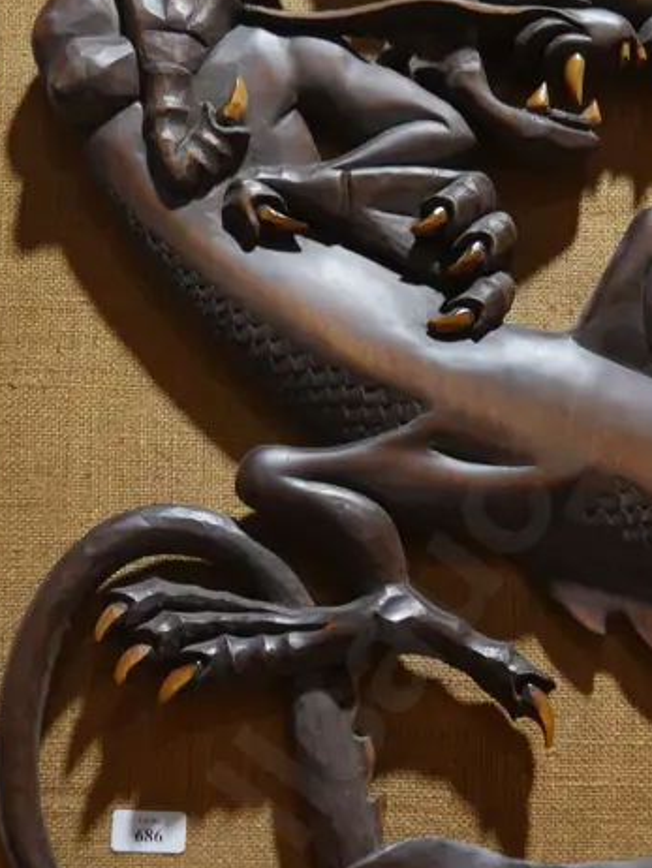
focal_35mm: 62
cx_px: 458
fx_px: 1556
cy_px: 571
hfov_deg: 23.5
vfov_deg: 31.0
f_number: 3.5
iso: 200
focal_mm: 14
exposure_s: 1/60
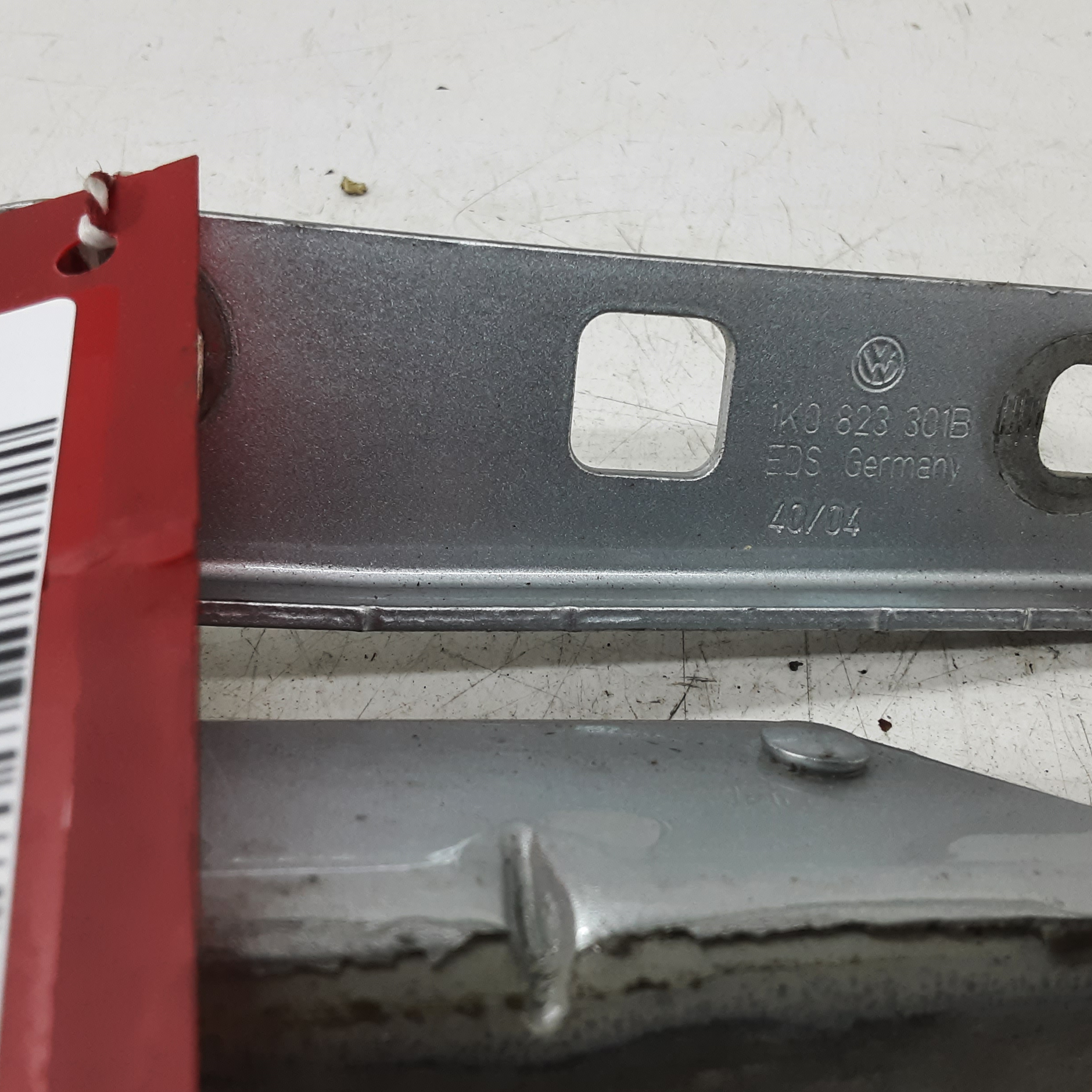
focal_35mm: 32
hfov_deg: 51.1
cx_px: 543
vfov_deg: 51.1
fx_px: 1142
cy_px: 547
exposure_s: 1/50
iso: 100
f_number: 1.9
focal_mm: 2.91
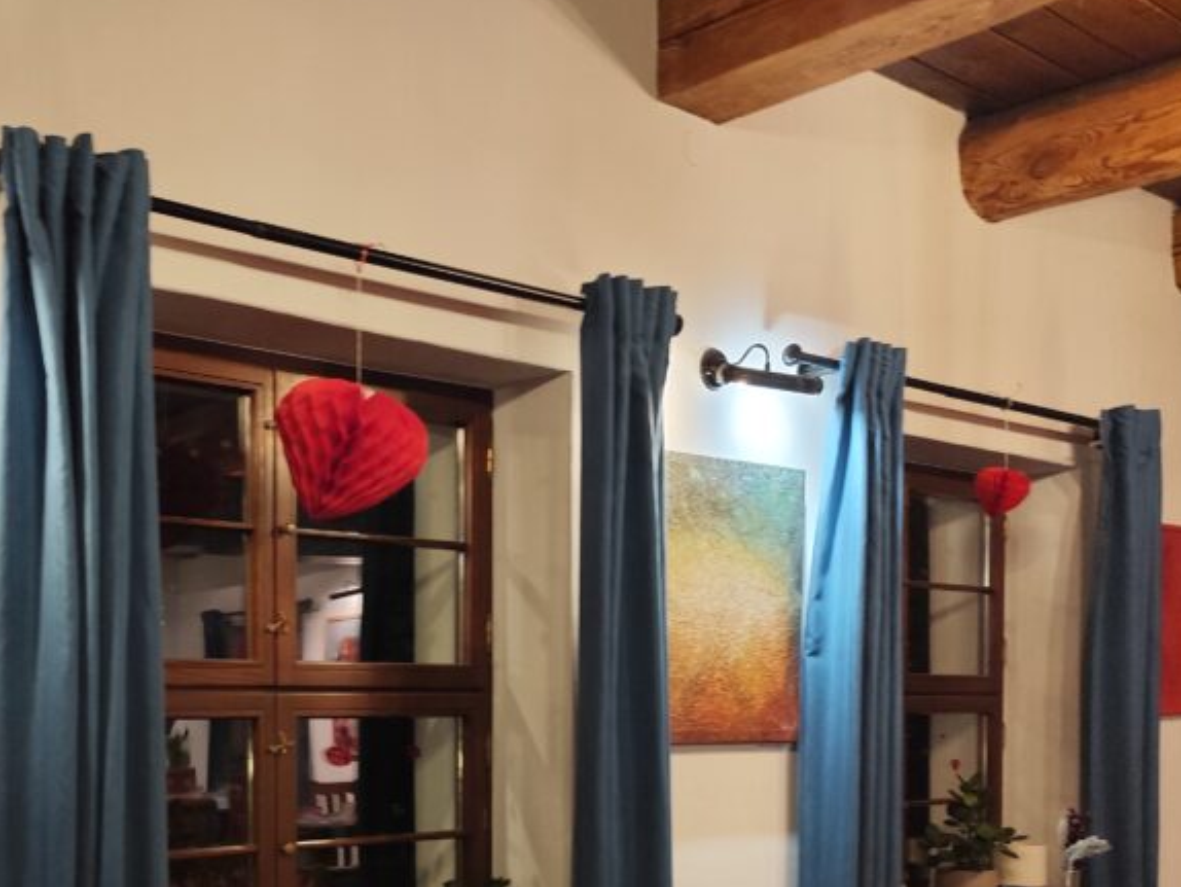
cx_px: 286
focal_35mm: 41
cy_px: 759
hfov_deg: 44.2
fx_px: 1399
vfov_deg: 33.7
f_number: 1.65
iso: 400
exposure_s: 1/25
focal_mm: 6.19
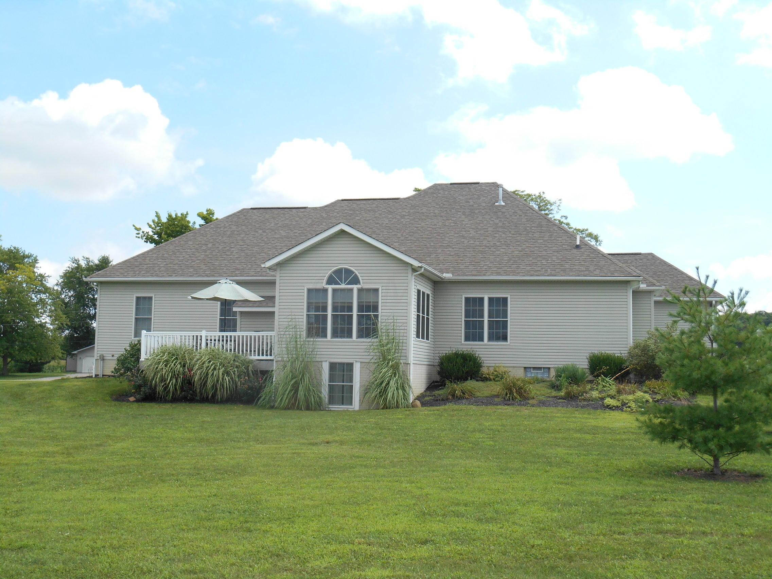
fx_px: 1026
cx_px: 386
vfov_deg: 31.5
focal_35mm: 46
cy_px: 290
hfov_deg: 41.2
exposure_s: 1/500
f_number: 4
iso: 100
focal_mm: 8.3
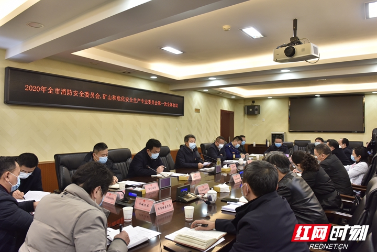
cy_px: 126
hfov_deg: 69.4
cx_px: 188
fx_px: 272
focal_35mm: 26
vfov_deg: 49.6
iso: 1000
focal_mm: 26
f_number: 4.5
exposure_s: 1/100
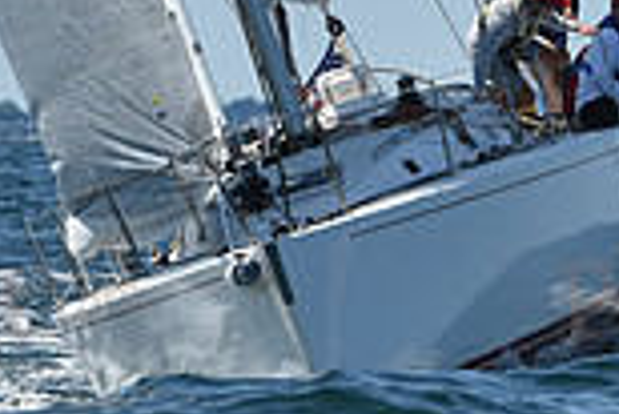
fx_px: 12942
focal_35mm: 752
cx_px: 354
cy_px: 86
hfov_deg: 2.7
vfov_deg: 1.8
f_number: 8
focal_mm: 200
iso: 250
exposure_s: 1/1250
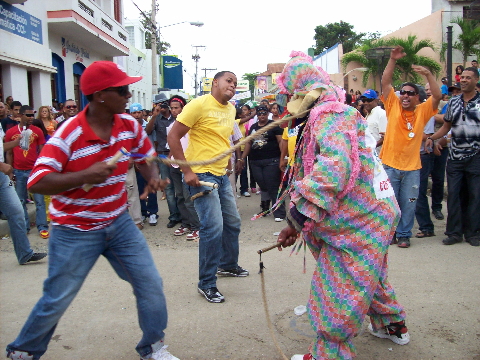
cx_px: 240
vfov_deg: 39.6
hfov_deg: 51.4
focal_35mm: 36
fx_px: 499
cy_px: 180
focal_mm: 6
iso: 130
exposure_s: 1/128
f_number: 2.7
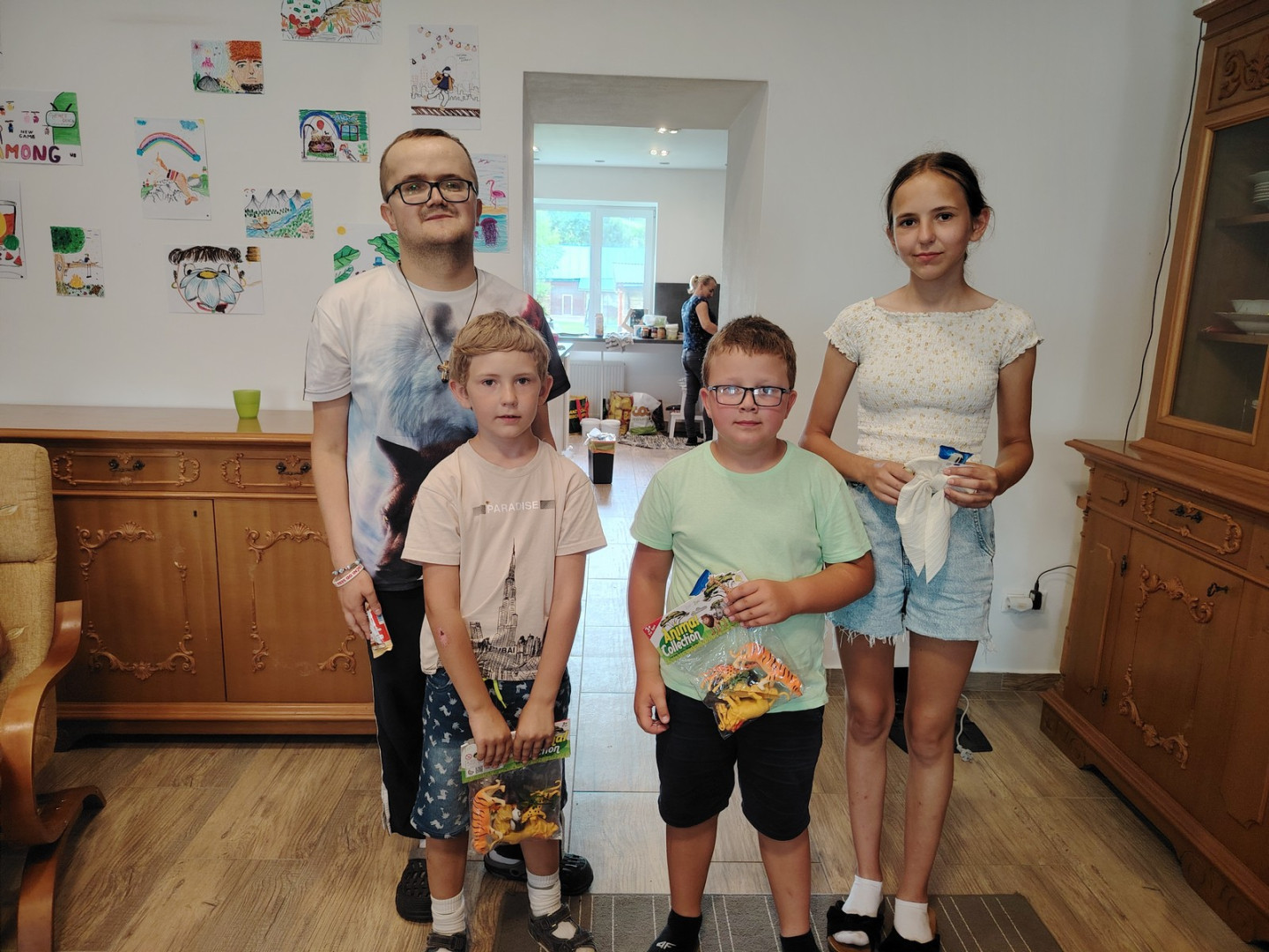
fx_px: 880
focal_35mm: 24
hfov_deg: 71.6
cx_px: 634
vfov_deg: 56.8
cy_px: 476
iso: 644
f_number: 1.75
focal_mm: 5.25
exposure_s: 1/33.3
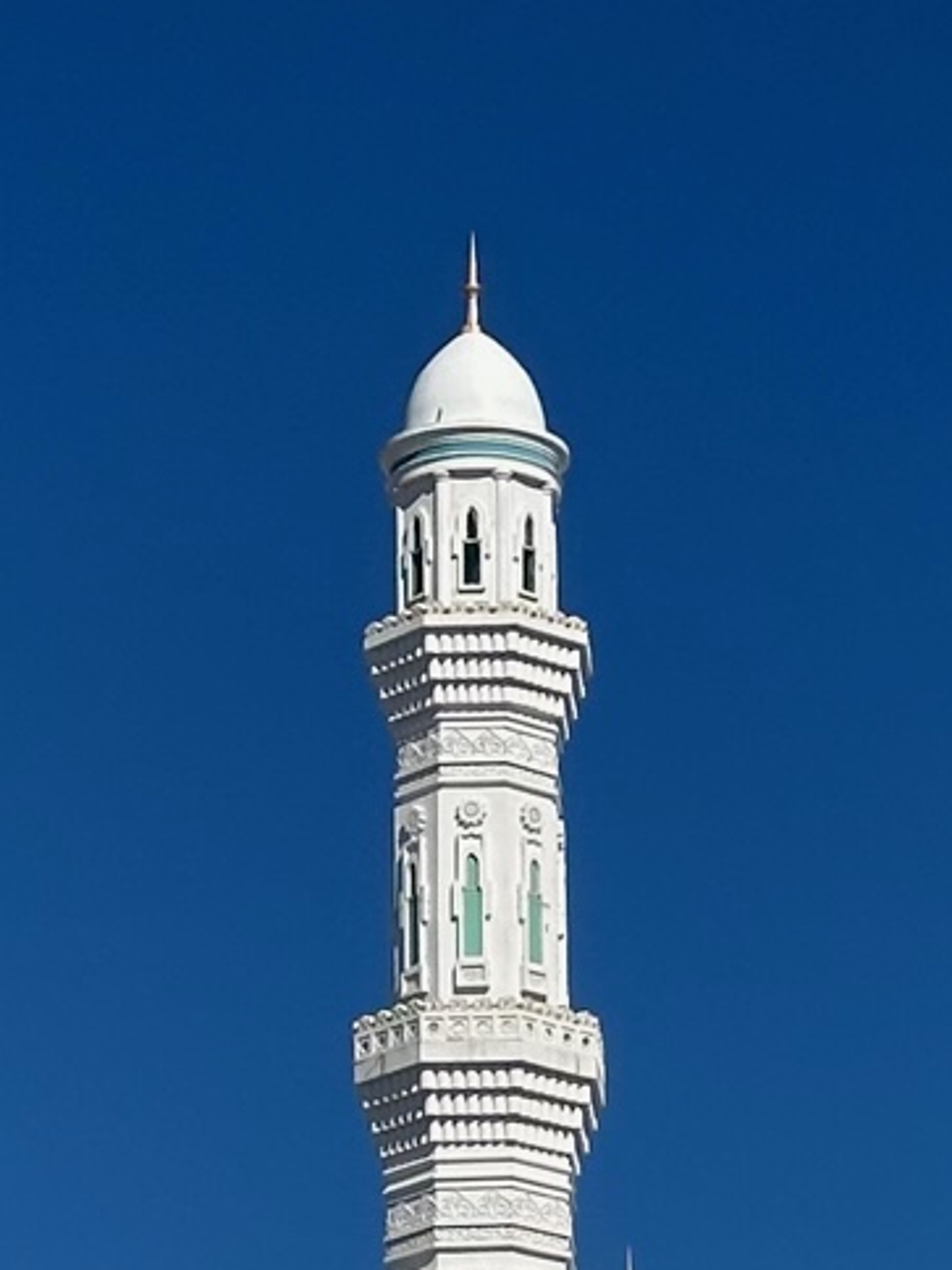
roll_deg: -0.5
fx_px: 7334
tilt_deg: +10.0
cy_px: 1708
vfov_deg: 9.7
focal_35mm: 200
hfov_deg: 7.4
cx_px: 582
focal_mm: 6.86
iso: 64
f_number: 1.78
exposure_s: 1/10870
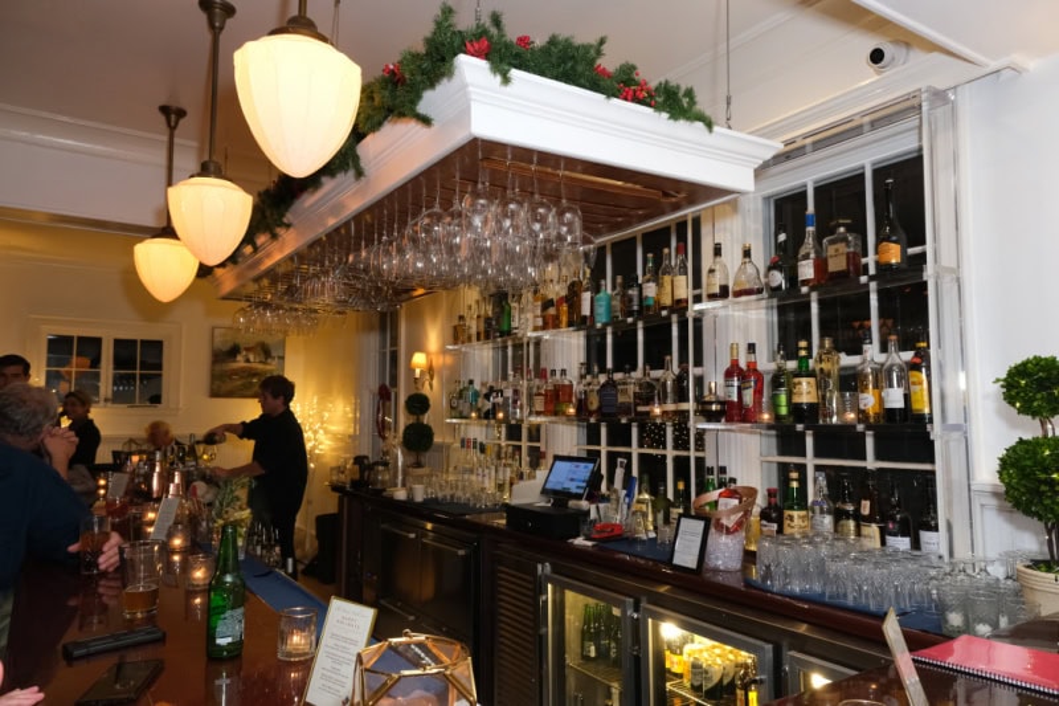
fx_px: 706
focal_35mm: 24
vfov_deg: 53.1
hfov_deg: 73.8
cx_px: 530
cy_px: 353
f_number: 6.4
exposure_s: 1/25
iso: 1600
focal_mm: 16
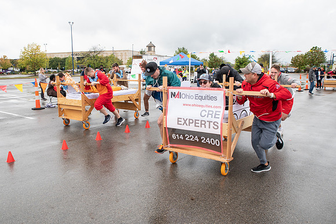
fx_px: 273
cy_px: 117
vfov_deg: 44.6
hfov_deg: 63.2
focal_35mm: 29
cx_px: 154
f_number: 6.3
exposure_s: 1/400
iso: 400
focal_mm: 26
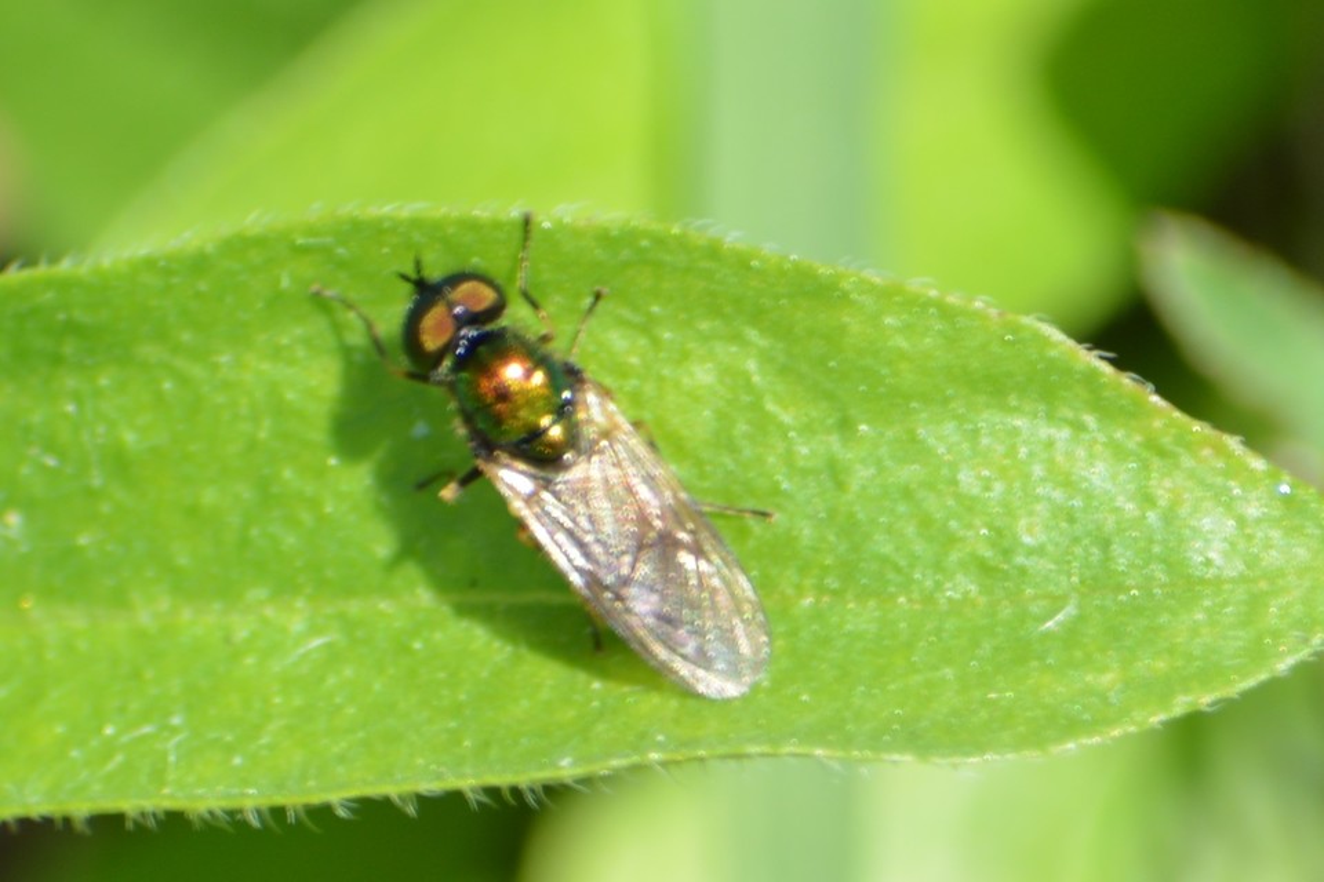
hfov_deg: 4.6
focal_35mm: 450
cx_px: 662
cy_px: 441
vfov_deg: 3.1
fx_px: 16549
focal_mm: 300
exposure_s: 1/160
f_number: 8
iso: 100
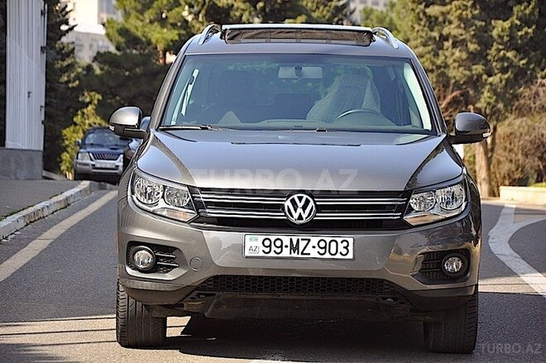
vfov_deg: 8.7
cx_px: 273
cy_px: 182
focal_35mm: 158
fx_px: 2387
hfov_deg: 13.0
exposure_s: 1/800
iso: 640
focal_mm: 105
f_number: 7.1
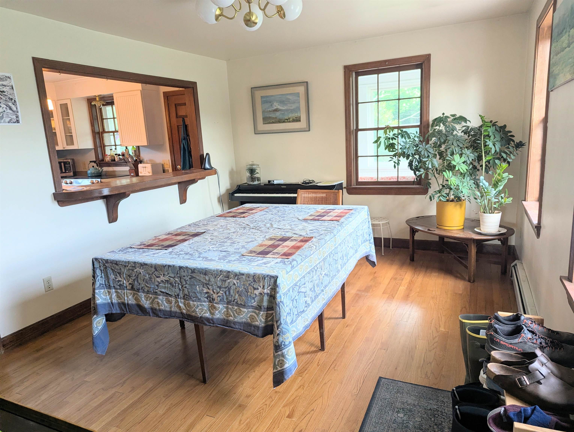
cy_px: 216
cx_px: 287
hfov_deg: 71.5
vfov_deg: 56.9
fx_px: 399
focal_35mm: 24
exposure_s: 1/202
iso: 278
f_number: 1.85
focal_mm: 6.81
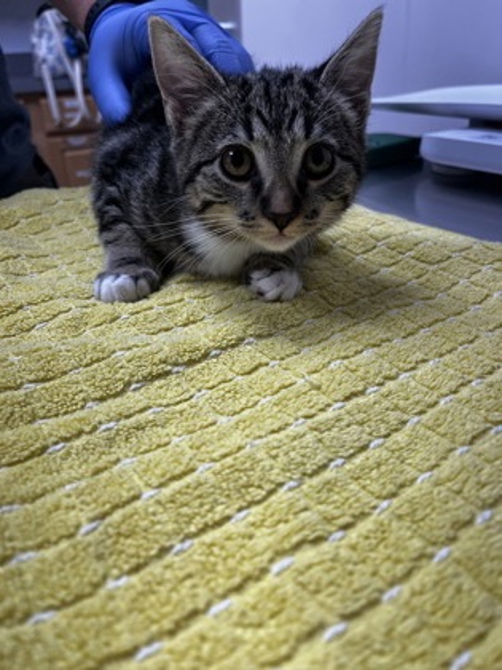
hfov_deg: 53.1
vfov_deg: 67.3
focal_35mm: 26
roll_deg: +2.4
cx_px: 251
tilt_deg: -28.5
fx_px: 503
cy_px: 335
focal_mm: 5.1
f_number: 1.6
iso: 64
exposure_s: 1/120
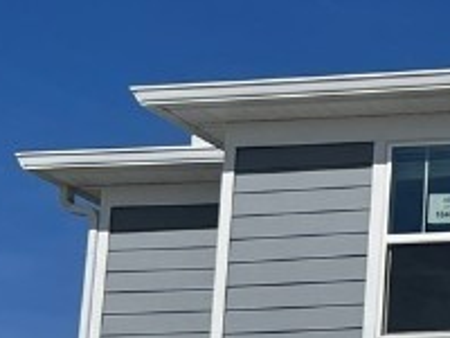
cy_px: 464
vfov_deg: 10.8
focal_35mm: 133
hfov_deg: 12.2
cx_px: 1046
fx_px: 1729
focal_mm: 5.7
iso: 50
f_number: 1.5
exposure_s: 1/16393
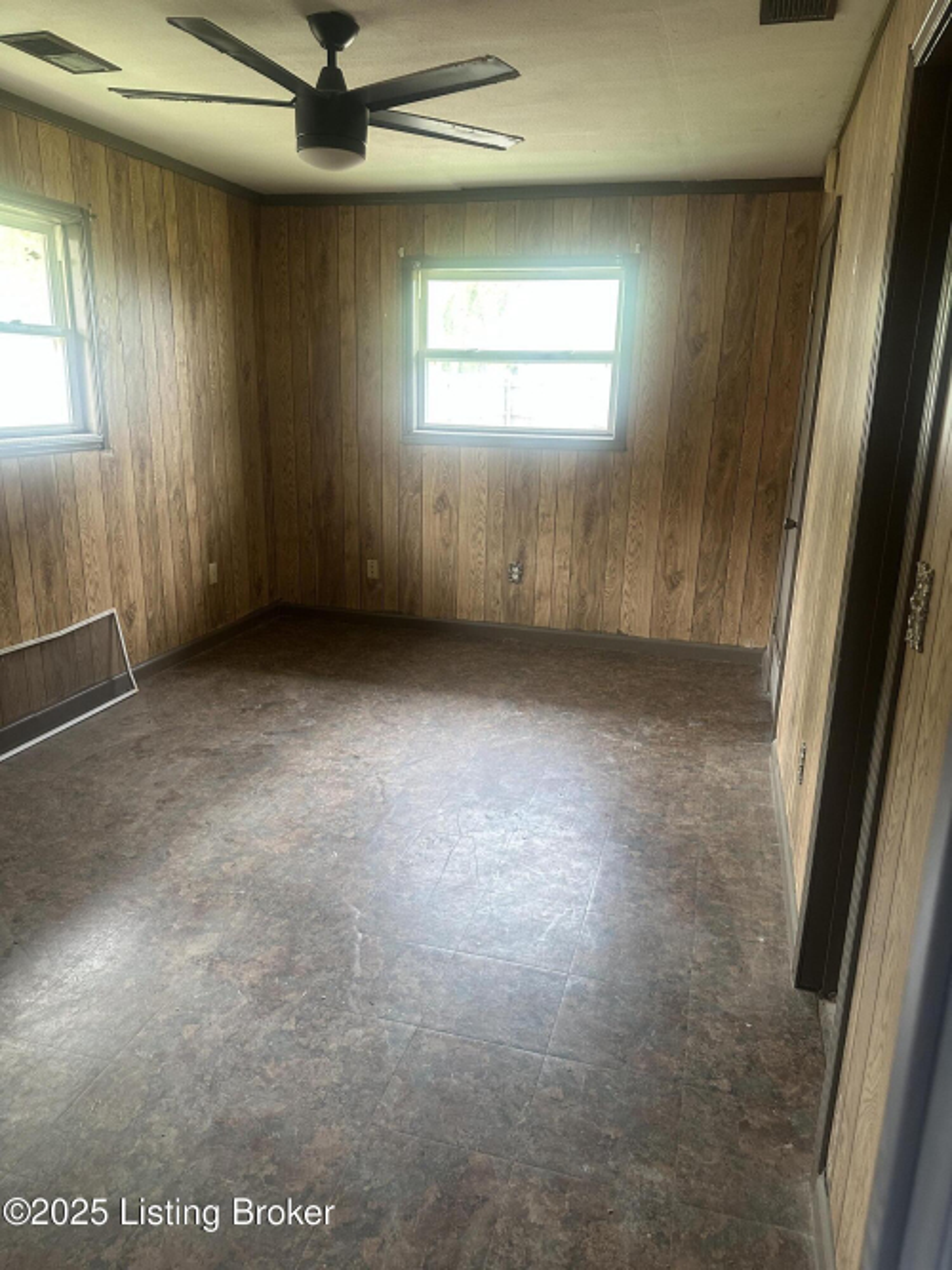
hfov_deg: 56.8
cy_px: 635
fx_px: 880
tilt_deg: -14.8
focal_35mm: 24
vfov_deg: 71.6
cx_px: 476
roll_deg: -0.8
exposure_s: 1/93
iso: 250
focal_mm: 6.86
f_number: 1.78
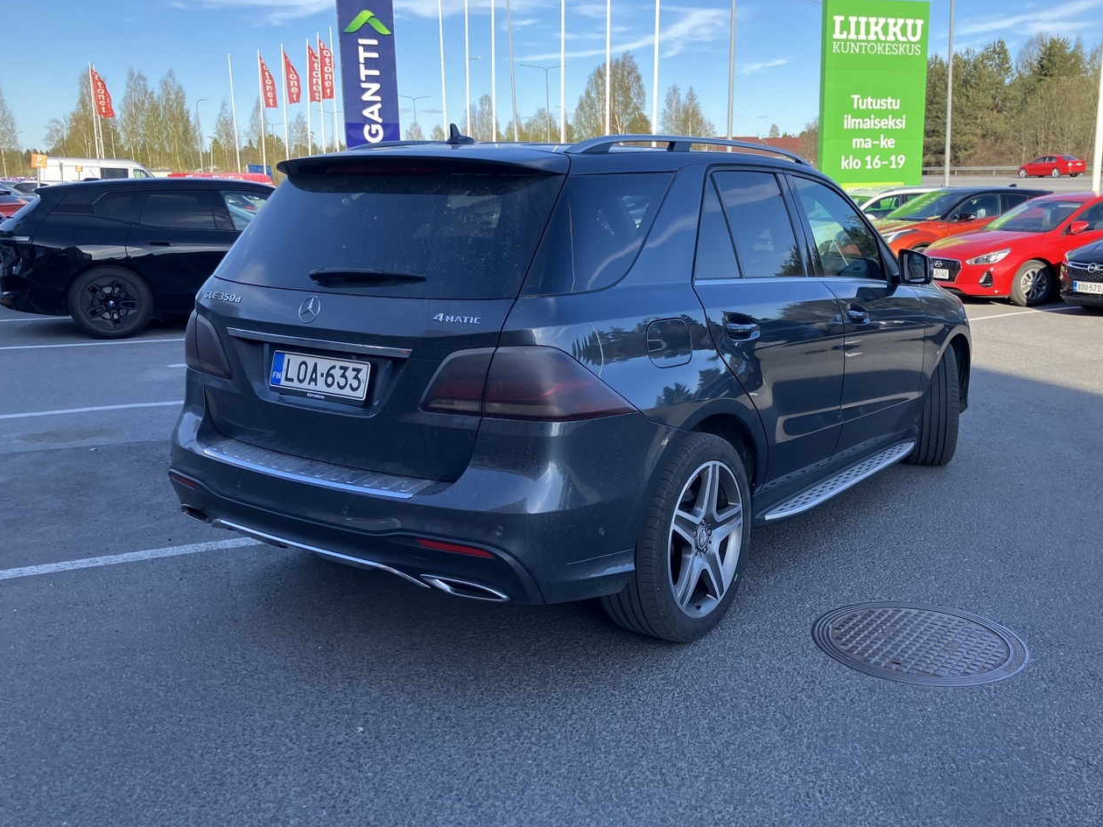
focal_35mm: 32
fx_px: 1020
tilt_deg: -10.2
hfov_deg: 56.6
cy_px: 422
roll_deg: -0.1
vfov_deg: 44.2
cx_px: 622
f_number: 1.8
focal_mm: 3.99
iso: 32
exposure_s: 1/376
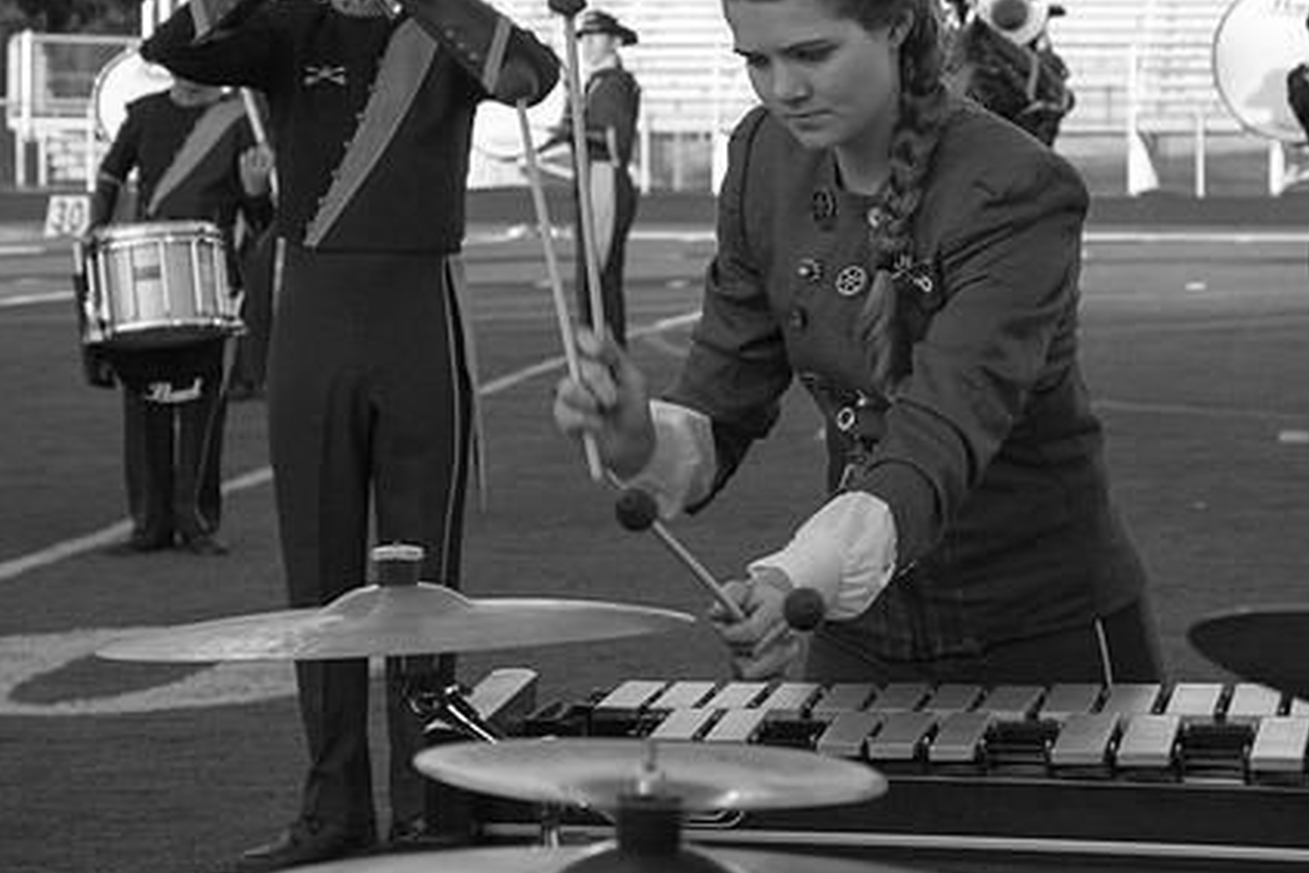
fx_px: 5599
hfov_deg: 13.3
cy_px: 254
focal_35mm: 154
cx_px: 847
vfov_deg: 8.9
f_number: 8
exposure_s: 1/250
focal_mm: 90
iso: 640
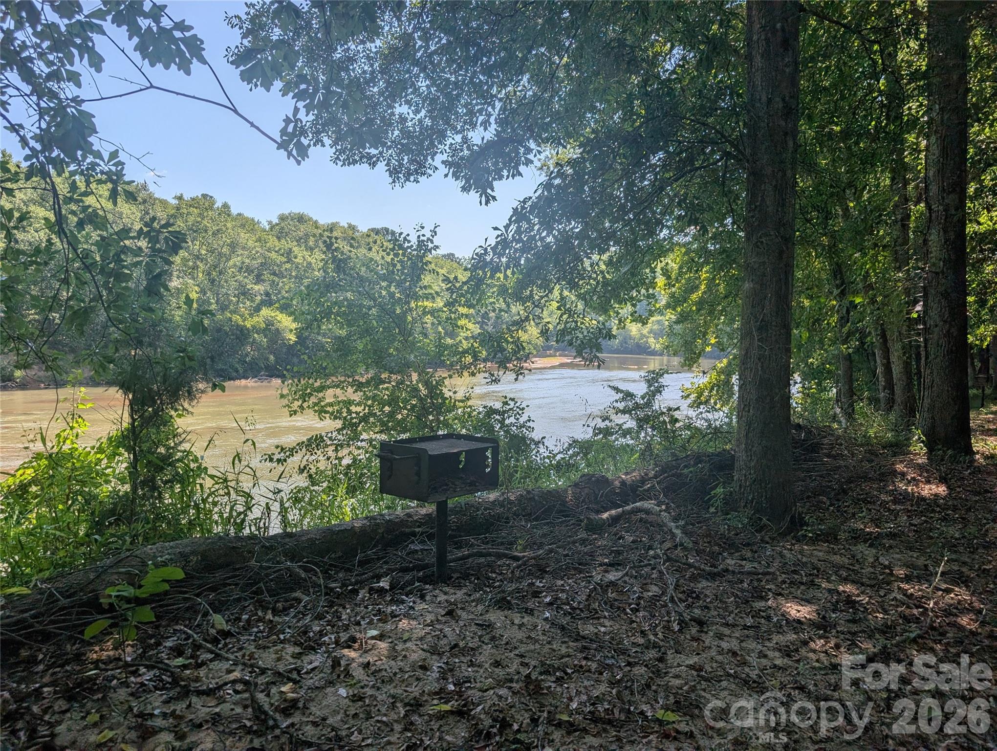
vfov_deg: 56.9
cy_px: 376
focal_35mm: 24
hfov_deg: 71.5
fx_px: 692
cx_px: 498
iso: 21
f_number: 1.68
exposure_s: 1/806
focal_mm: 6.9
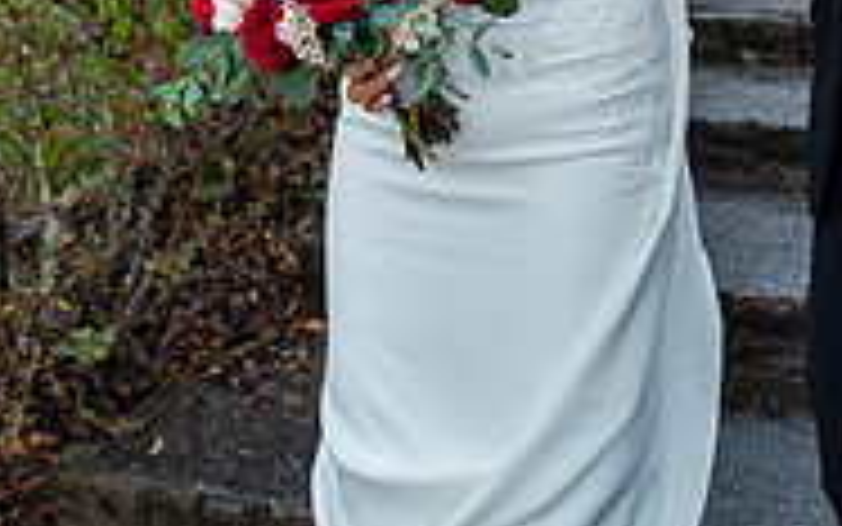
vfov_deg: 19.9
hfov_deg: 33.6
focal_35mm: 59
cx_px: 662
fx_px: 1354
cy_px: -189
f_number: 3.2
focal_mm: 24
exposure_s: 1/160
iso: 640
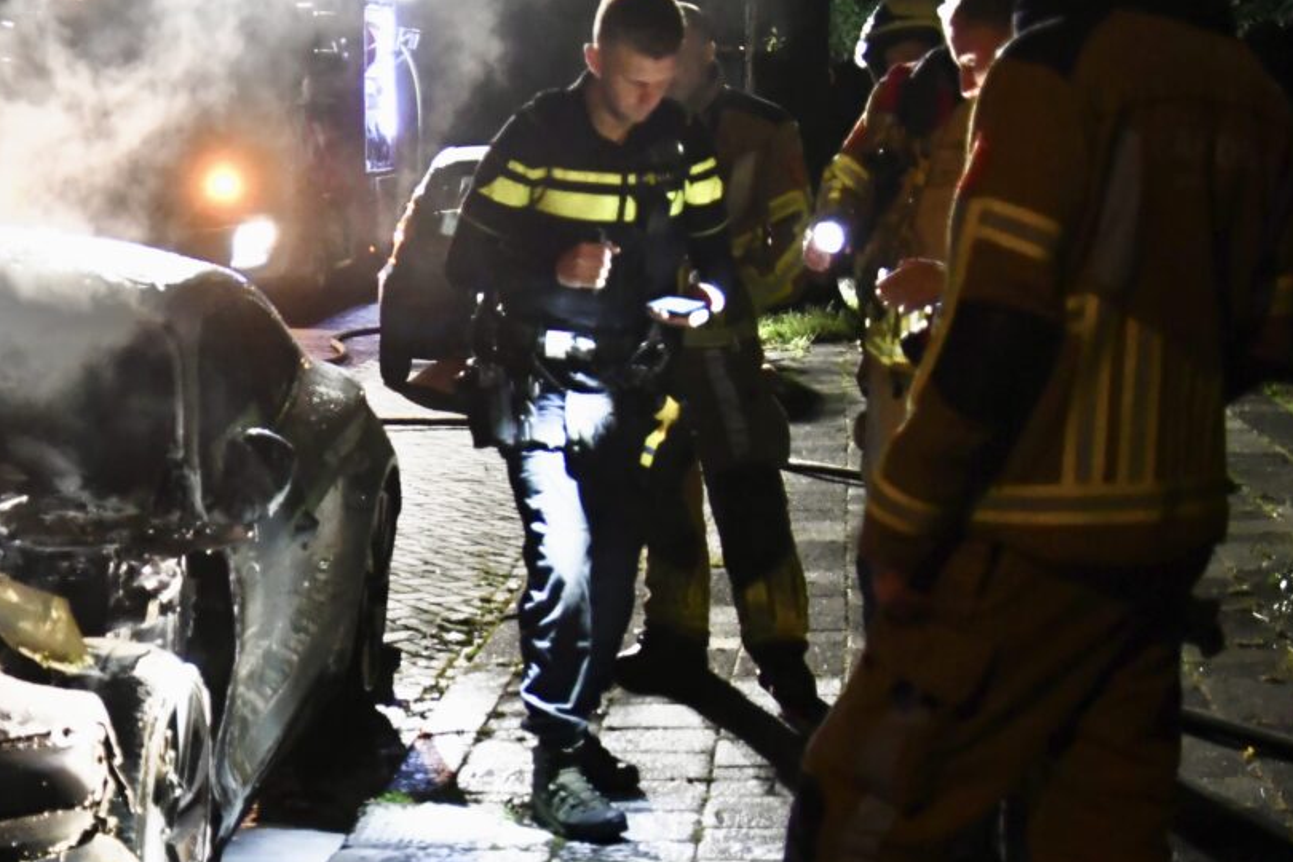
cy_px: 618
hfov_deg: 24.8
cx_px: 180
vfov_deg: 17.0
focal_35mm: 80
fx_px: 2873
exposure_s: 1/100
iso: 3200
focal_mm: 27
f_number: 3.5
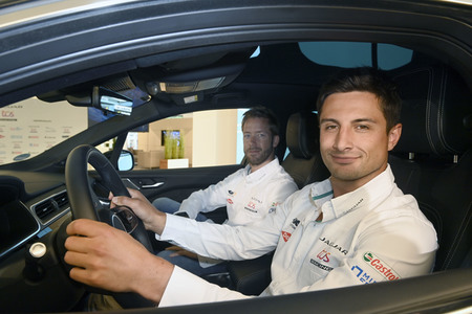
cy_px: 157
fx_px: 315
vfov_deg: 53.1
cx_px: 236
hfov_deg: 73.7
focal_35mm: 24
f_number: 6.3
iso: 2000
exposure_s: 1/100
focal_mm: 24
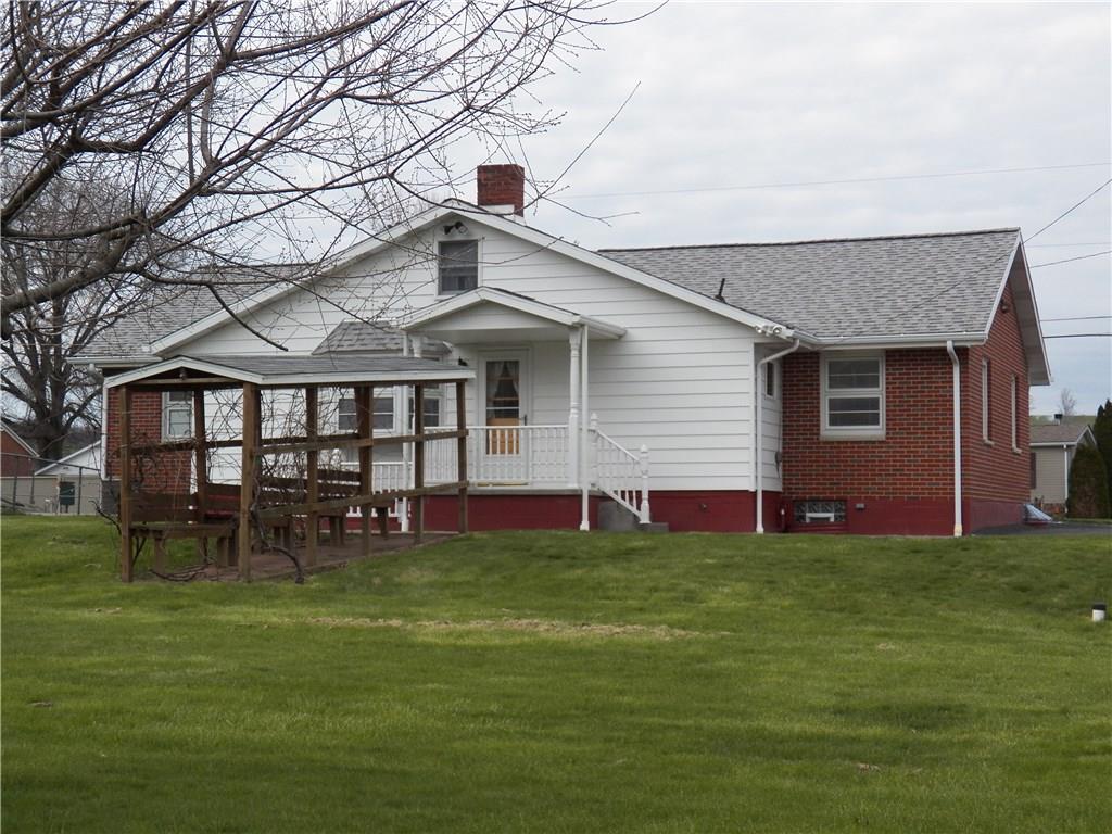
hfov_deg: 31.2
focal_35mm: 62
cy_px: 417
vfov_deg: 23.7
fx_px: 1992
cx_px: 556
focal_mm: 11.2
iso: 125
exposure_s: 1/640
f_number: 4
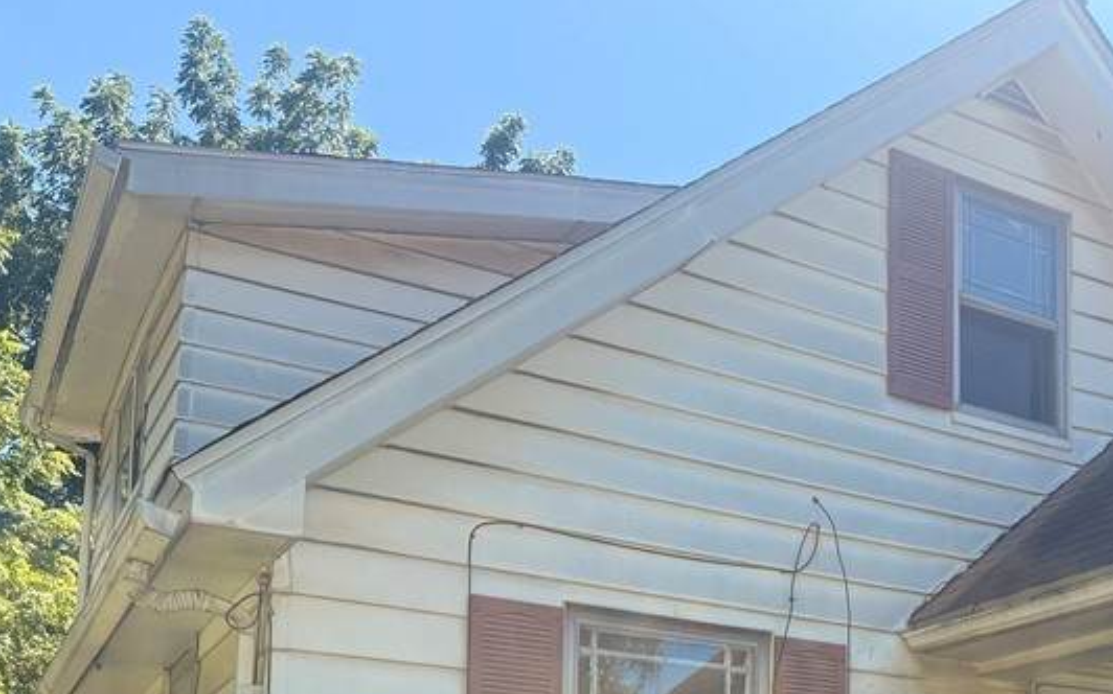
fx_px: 1486
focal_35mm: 49
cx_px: 958
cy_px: 761
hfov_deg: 38.8
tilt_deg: +7.3
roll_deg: -0.1
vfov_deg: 24.6
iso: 100
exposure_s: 1/2611
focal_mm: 6.76
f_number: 1.78
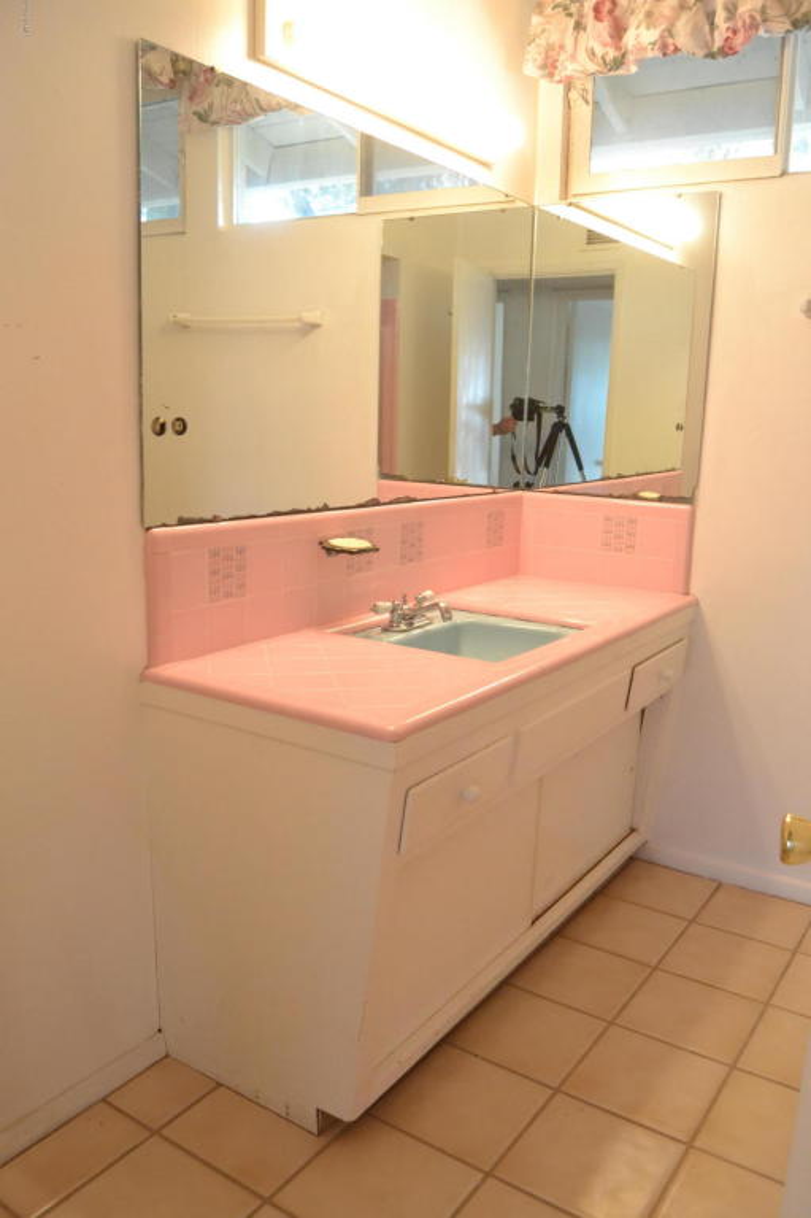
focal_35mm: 27
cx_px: 406
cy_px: 609
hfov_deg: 47.9
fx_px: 913
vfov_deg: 67.4
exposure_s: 1/200
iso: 2800
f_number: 6.3
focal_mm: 18
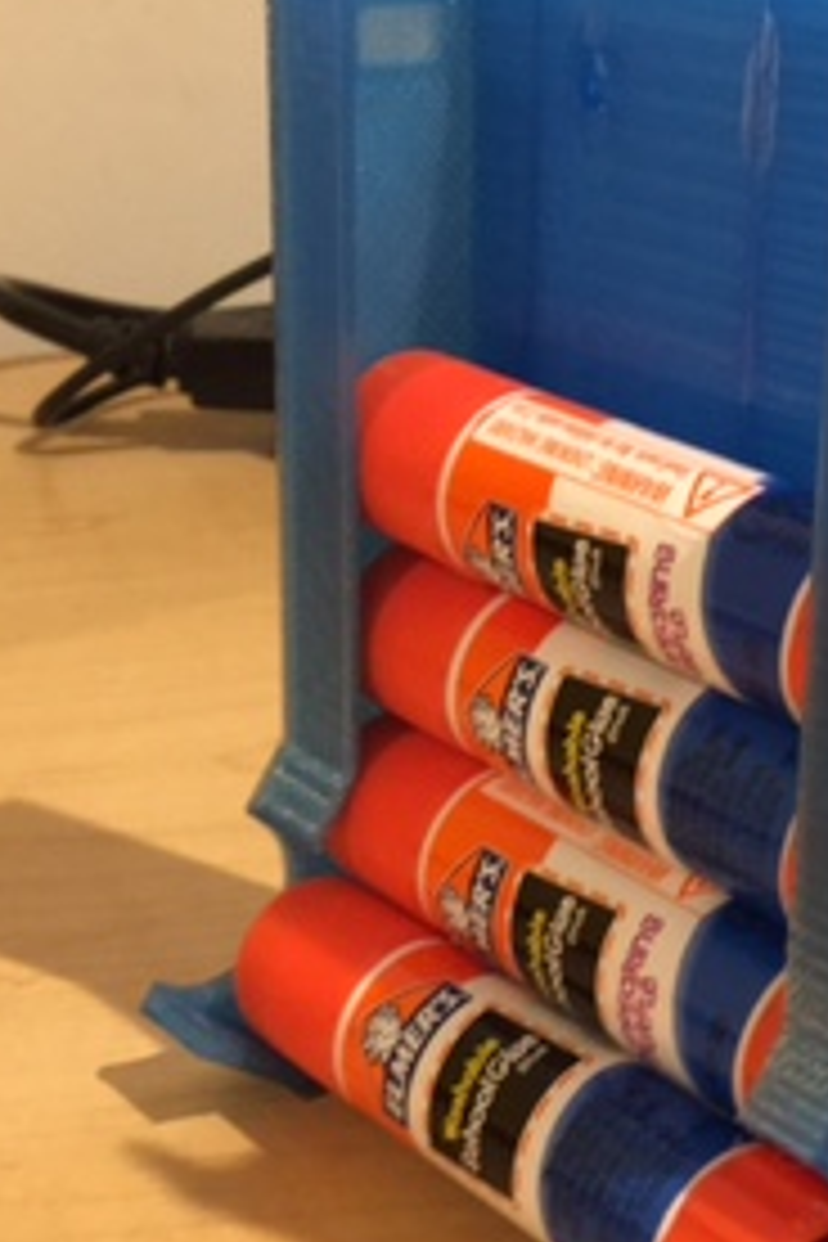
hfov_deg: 19.5
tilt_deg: -21.8
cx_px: 454
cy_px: 634
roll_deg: -1.6
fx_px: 2415
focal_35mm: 70
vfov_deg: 28.8
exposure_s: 1/24
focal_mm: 4.15
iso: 200
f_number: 2.2
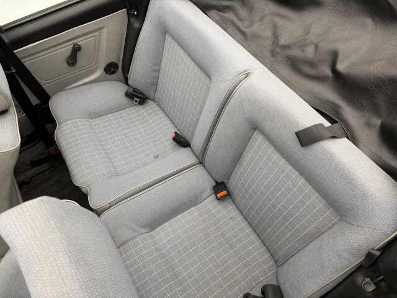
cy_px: 149
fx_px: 275
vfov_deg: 56.8
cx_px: 198
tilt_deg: -56.6
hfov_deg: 71.6
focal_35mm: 24
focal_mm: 6.76
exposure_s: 1/49
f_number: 1.78
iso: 160
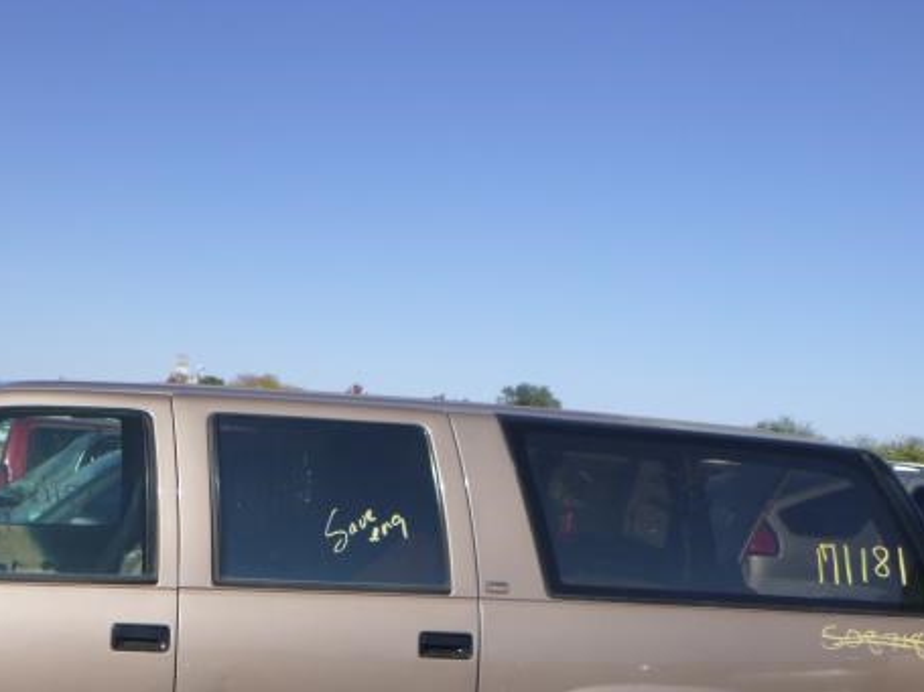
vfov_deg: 32.0
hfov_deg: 41.6
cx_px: 221
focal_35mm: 44
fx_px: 1174
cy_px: 556
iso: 100
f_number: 3.9
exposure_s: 1/640
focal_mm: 4.5
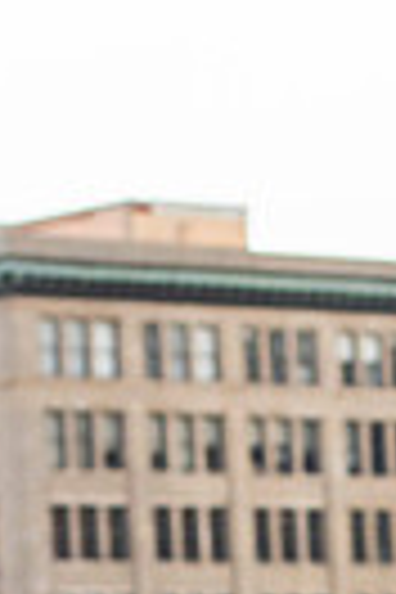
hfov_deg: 5.3
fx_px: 4224
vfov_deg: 7.8
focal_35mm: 256
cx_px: 518
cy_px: 976
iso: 320
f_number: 3.5
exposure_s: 1/2500
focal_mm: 75
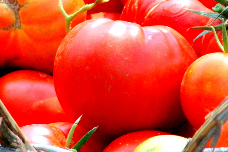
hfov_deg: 1.4
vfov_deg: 0.9
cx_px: 129
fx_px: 9203
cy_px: 15
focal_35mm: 1454
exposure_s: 1/500
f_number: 6.3
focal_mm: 300
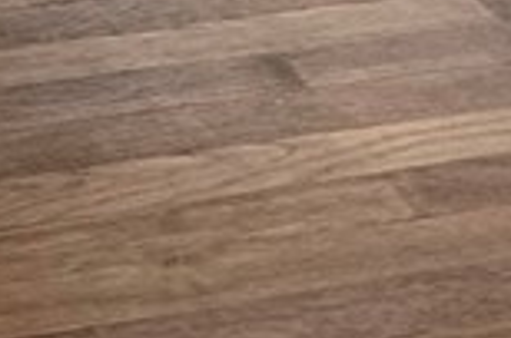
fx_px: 1374
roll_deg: +0.7
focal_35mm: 97
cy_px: -742
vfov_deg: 9.8
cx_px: -707
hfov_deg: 14.3
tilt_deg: -13.2
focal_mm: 2.22
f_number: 2.2
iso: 320
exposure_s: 1/60
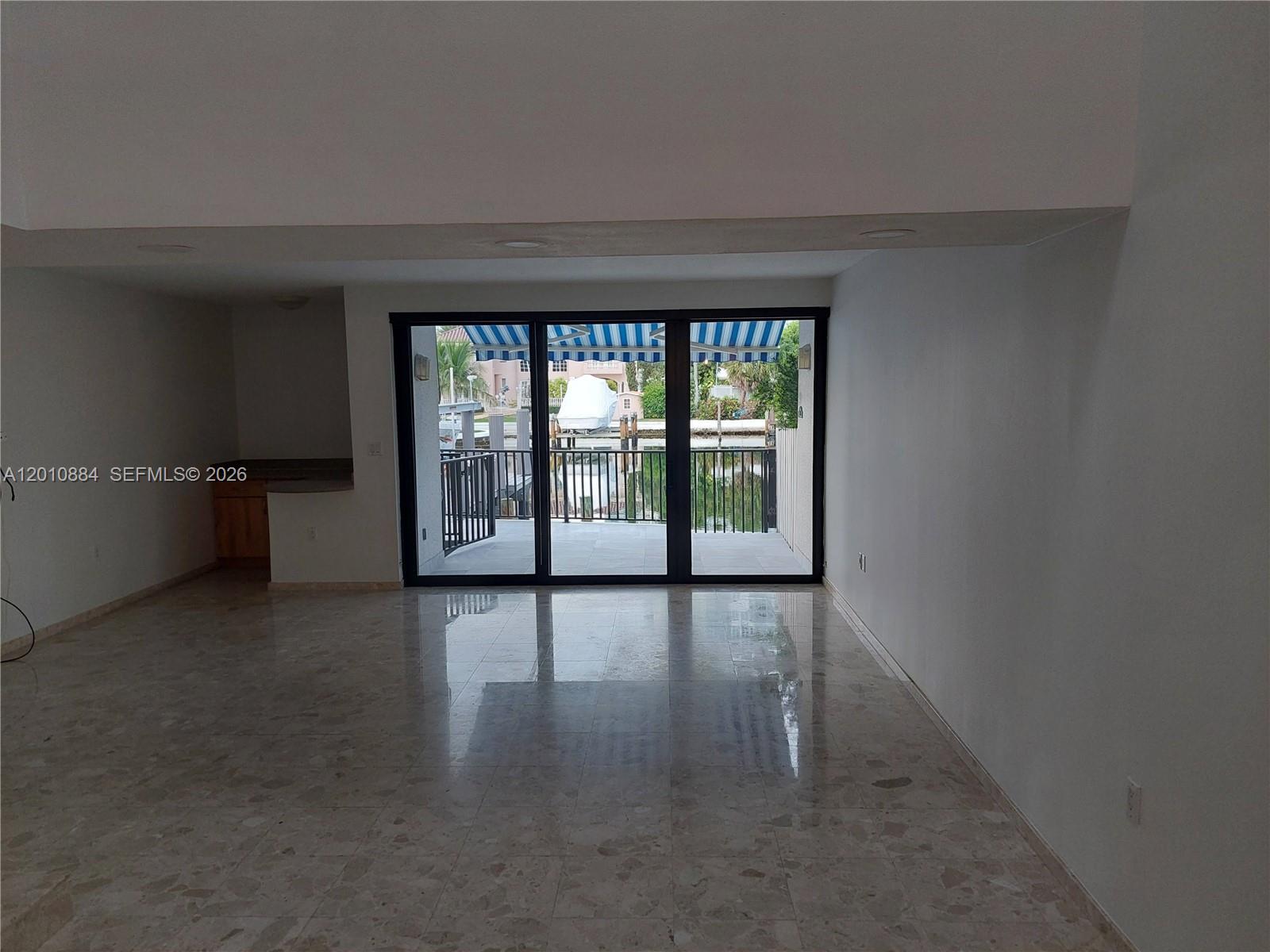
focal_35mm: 24
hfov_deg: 71.6
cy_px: 476
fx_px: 881
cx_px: 635
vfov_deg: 56.8
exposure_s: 1/50
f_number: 1.8
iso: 50
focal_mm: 5.23
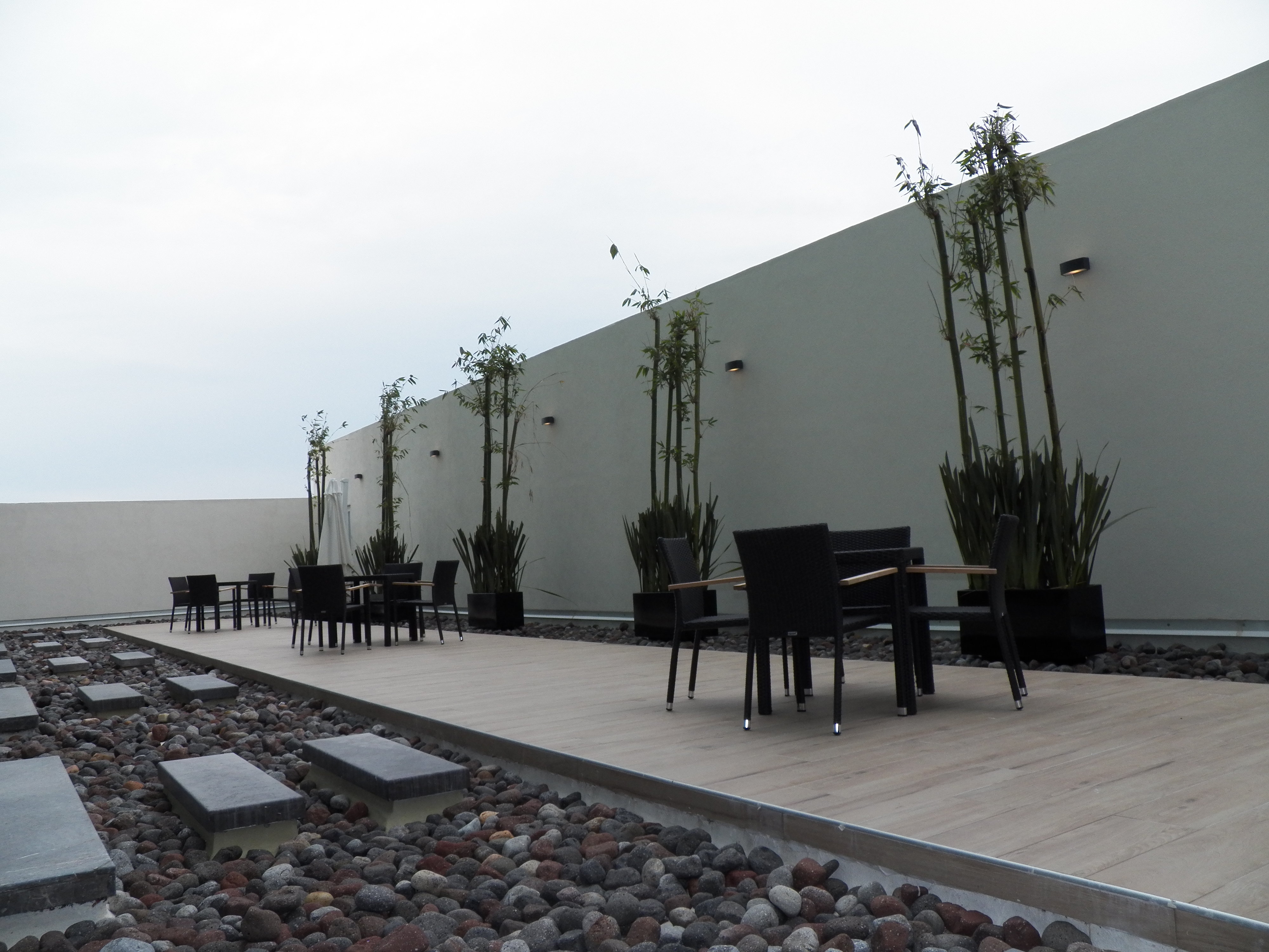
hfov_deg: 63.4
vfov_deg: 49.7
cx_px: 634
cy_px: 476
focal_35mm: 28
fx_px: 1026
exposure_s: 1/1250
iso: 125
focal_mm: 4.9
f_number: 4
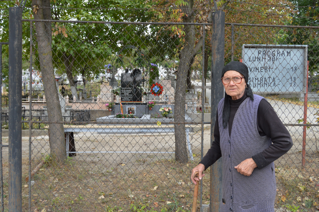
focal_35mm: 36
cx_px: 160
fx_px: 319
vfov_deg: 36.8
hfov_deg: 53.2
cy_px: 106
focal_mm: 24
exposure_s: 1/100
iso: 400
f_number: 5
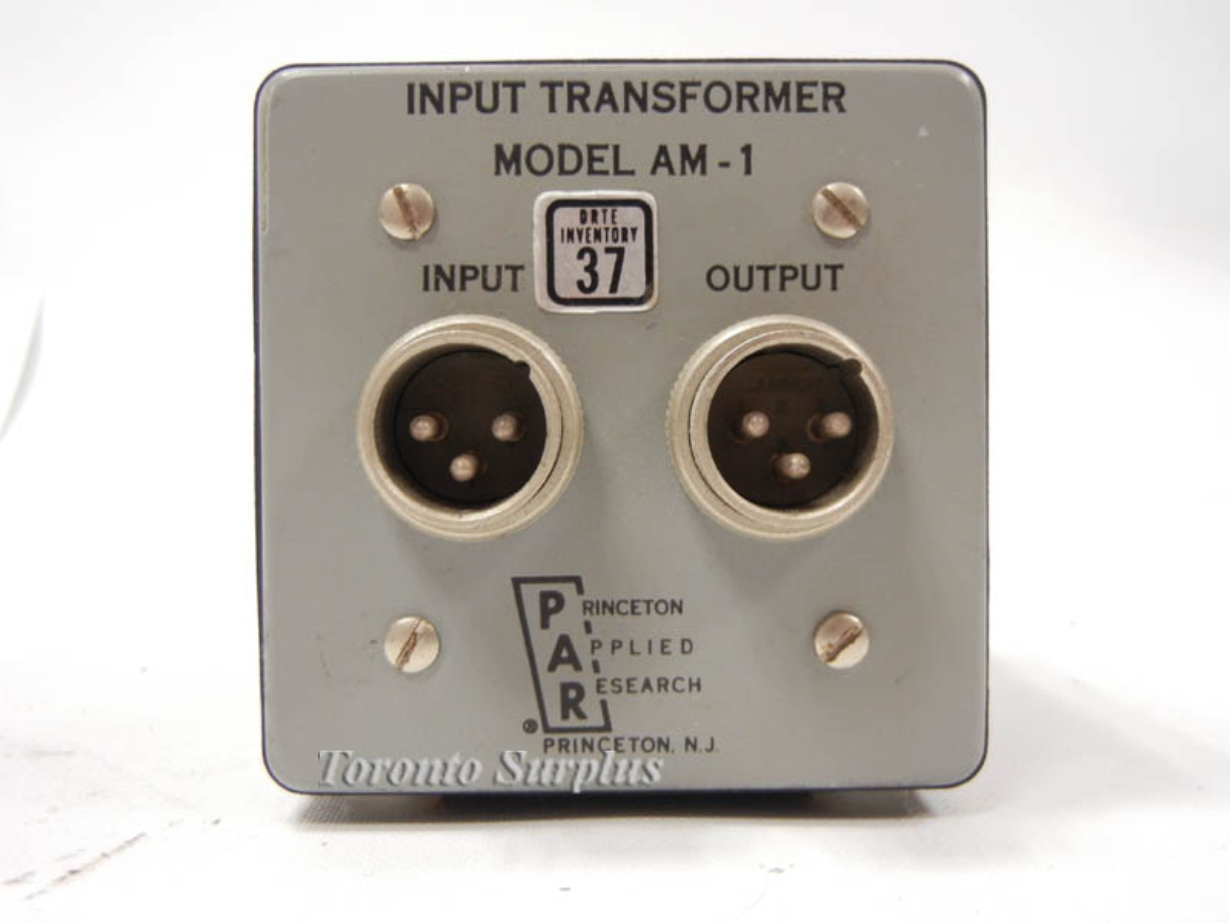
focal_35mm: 45
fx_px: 1599
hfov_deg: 42.1
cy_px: 462
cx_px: 615
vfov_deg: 32.2
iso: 371
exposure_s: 1/30
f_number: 3.8
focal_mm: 8.1
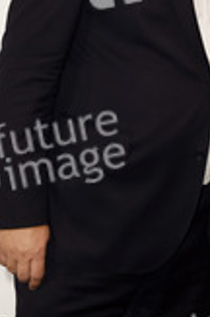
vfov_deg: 15.1
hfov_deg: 10.0
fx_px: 1186
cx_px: 237
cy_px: 60
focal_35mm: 135
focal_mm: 55
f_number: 5.6
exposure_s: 1/125
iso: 1000
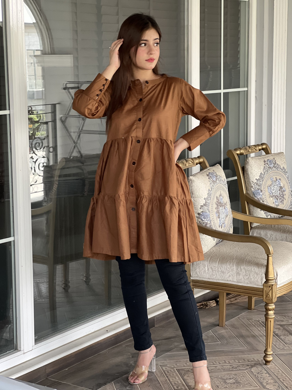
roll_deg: +1.0
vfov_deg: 25.3
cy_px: 195
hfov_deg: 19.1
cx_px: 146
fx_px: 866
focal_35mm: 77
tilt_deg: -7.9
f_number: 2.8
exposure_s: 1/102
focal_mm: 9
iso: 250
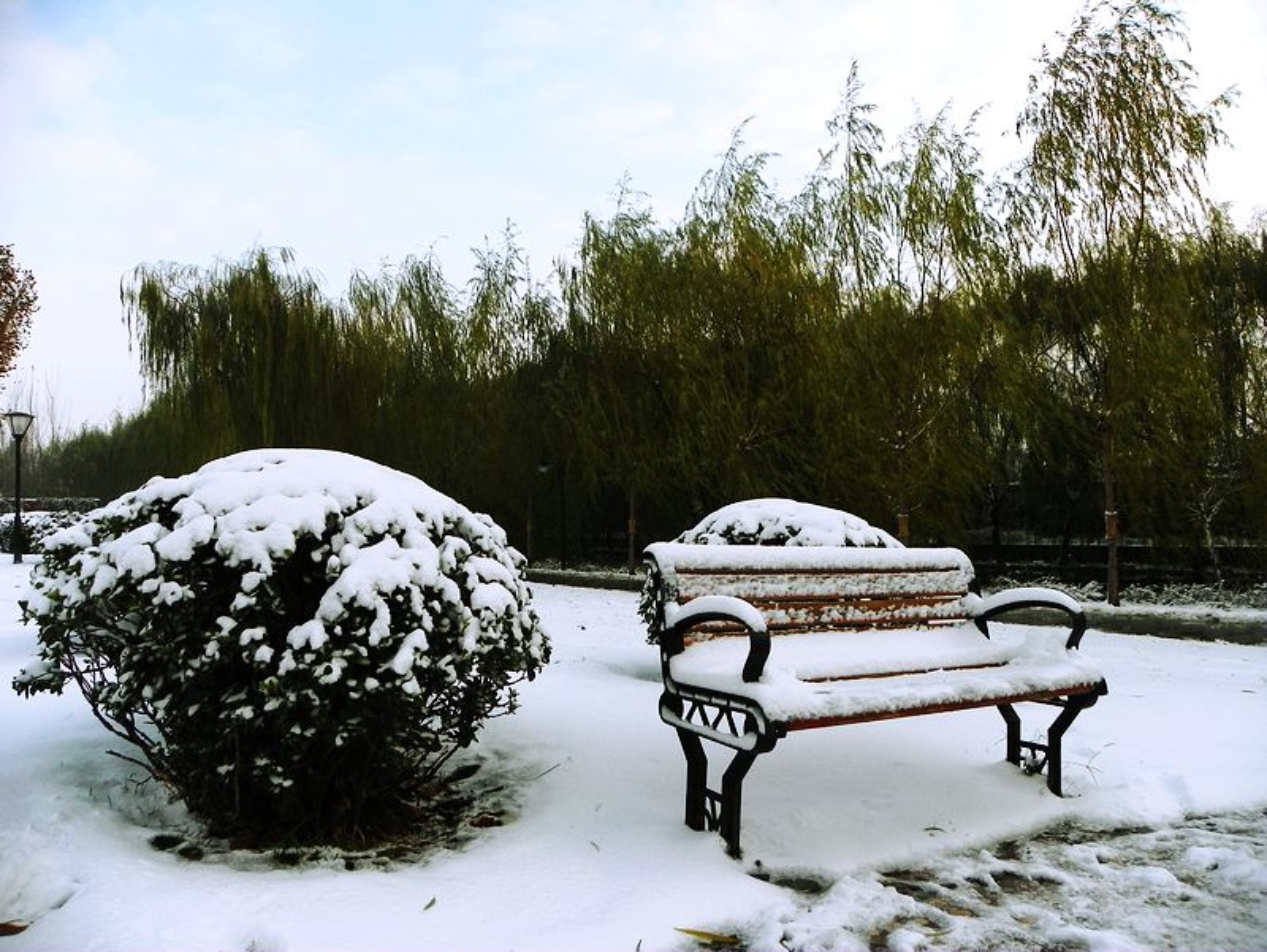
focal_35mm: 26
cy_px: 476
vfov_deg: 53.1
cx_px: 634
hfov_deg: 67.3
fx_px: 952
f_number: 2.8
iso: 100
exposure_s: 1/800
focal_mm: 4.6
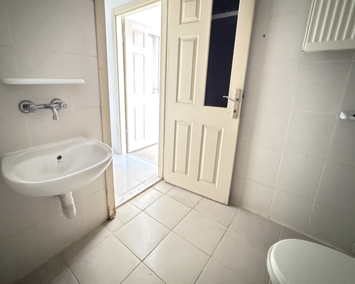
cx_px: 160
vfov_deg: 76.7
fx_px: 179
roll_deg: -0.5
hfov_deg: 89.4
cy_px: 128
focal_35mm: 17
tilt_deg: -14.9
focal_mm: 2.22
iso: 3200
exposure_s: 1/23
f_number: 2.2
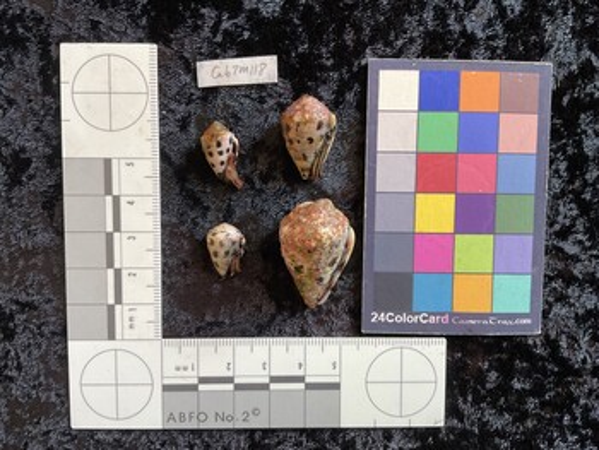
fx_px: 502
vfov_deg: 48.3
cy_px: 225
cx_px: 300
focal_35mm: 29
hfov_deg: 61.6
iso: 64
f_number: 1.8
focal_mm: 3
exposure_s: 1/100
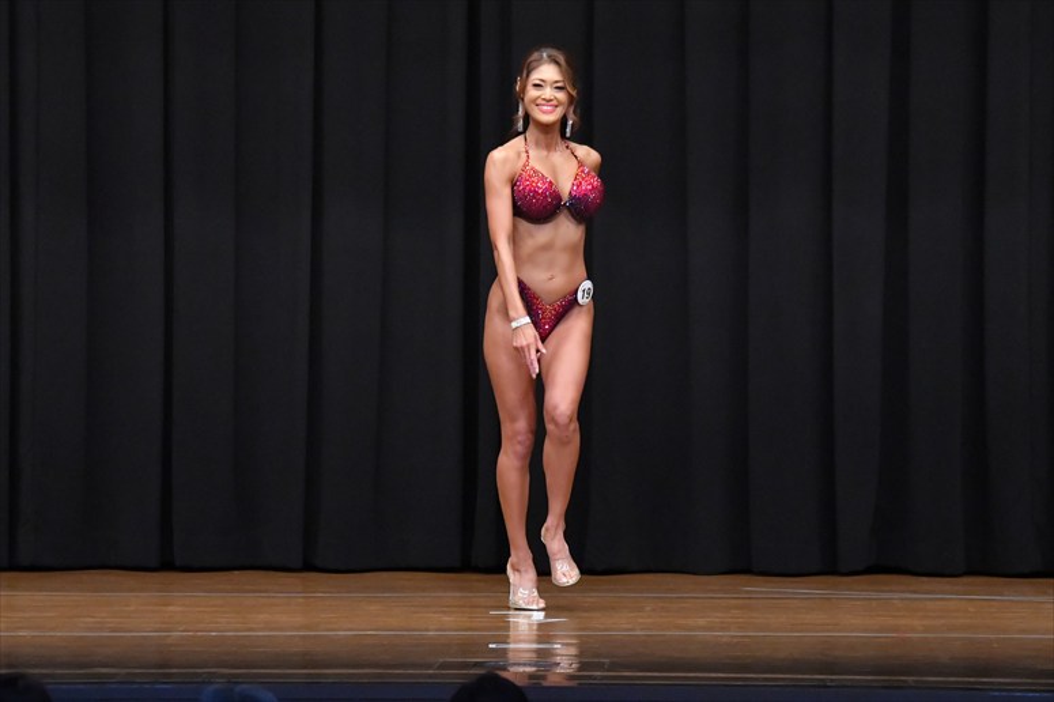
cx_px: 527
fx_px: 6584
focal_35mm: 225
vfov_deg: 6.1
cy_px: 351
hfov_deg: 9.2
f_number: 5.6
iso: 8000
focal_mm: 150
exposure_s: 1/400
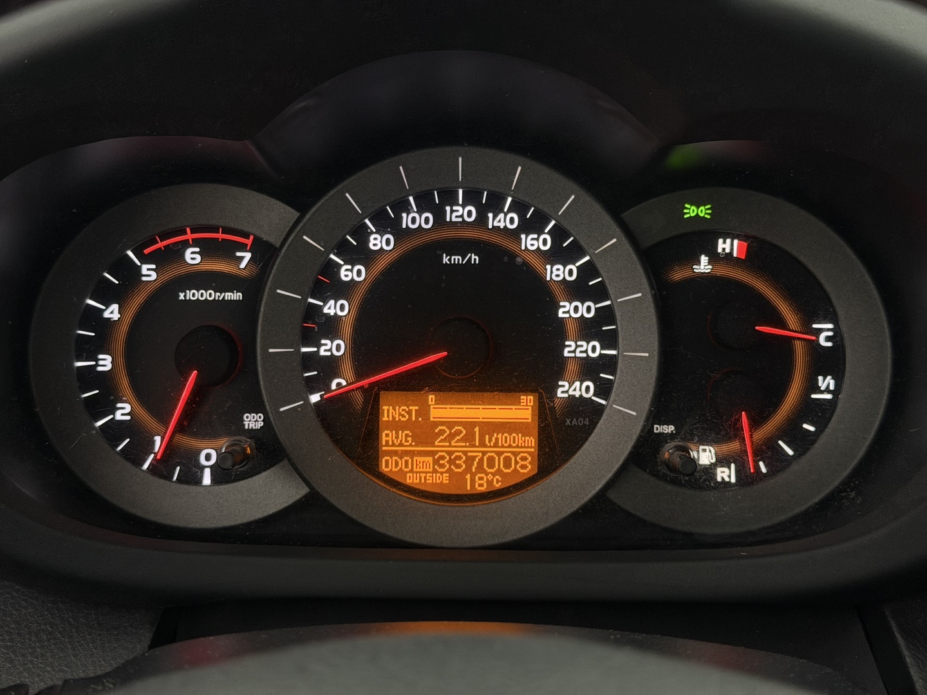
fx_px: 1285
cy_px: 348
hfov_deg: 39.7
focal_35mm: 48
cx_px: 464
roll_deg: +0.1
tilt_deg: -21.7
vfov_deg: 30.3
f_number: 1.78
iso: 200
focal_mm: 6.76
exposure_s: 1/33
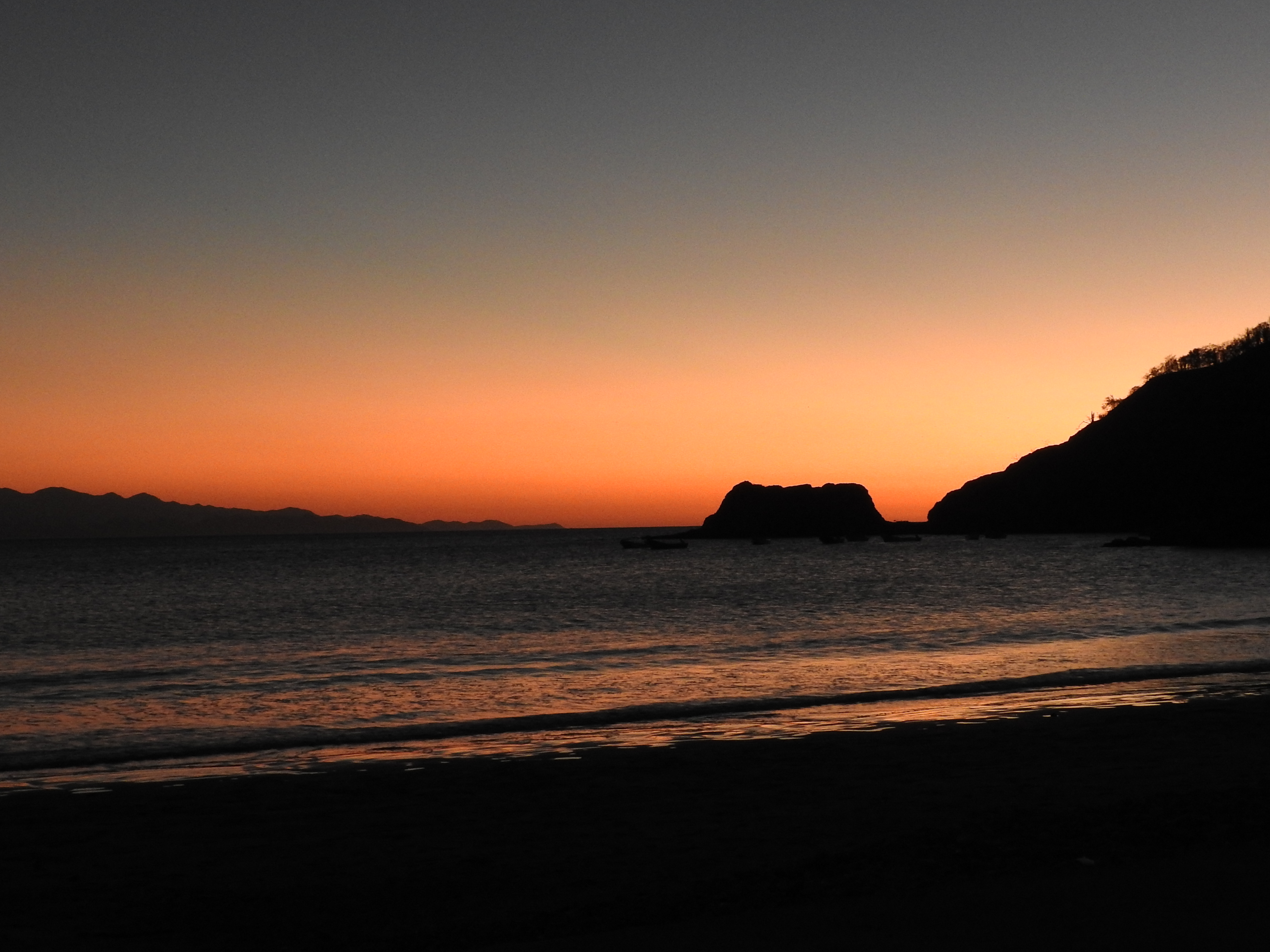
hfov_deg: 29.8
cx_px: 697
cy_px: 421
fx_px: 2385
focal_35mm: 65
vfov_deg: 22.6
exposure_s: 1/10
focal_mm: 9.9
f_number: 5
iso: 400
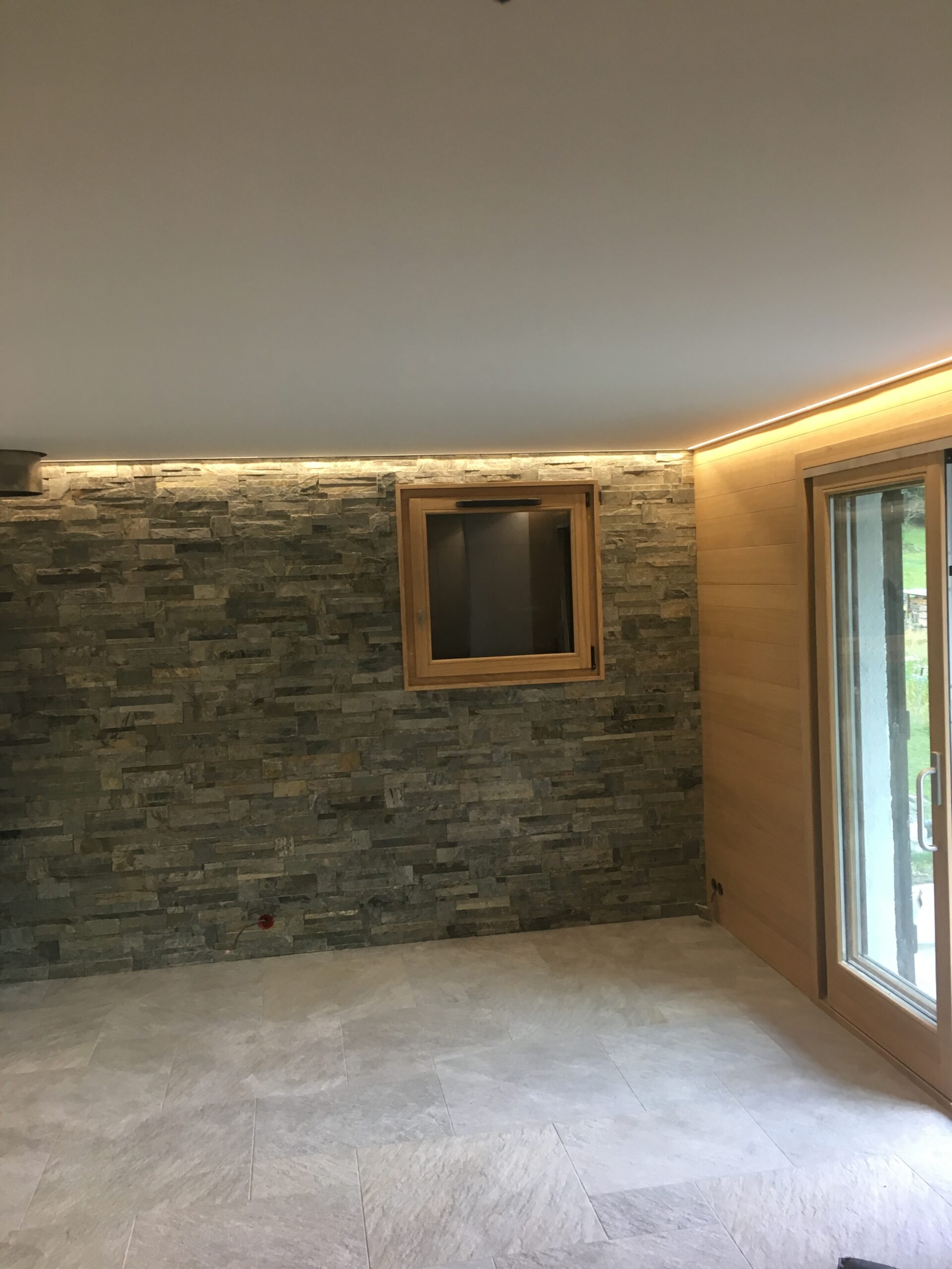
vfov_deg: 61.7
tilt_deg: -3.5
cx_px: 476
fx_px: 1063
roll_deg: +2.4
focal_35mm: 29
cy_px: 634
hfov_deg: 48.2
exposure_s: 1/33
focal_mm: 4.15
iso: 80
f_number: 2.2
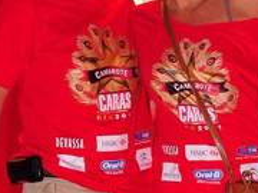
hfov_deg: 20.5
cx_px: 266
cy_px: 206
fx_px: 686
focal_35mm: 92
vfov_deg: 15.7
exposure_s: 1/40
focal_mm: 20
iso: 400
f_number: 5.6
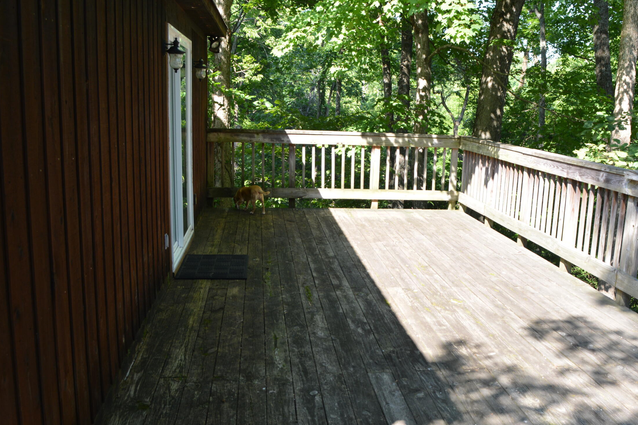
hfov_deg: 51.5
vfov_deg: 35.9
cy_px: 232
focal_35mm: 37
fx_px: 656
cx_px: 384
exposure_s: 1/125
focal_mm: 18
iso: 250
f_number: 5.6
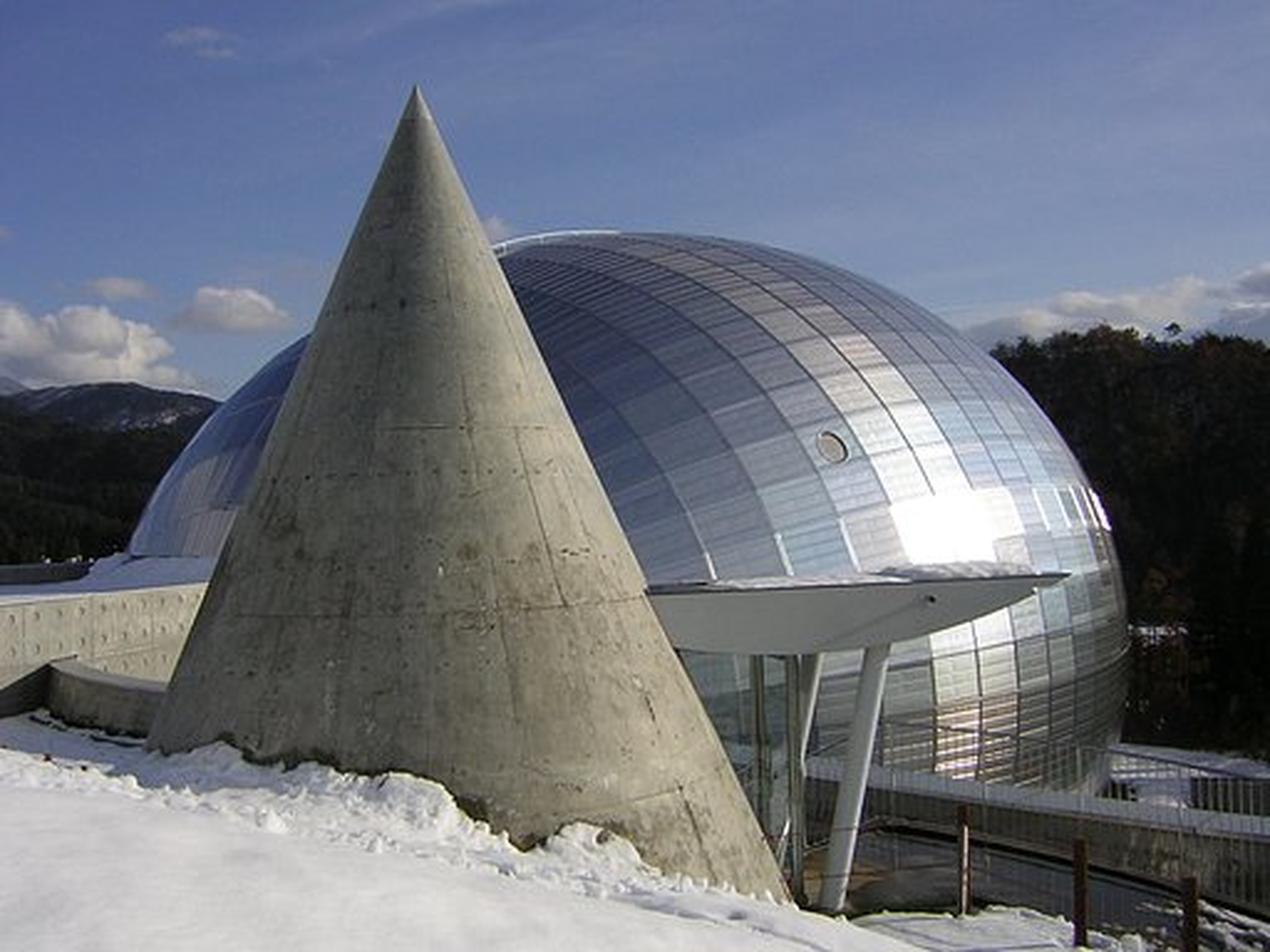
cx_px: 635
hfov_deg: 51.4
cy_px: 476
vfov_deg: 39.7
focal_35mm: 36
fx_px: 1321
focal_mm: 4.7
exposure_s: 1/651
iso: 50
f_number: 5.2
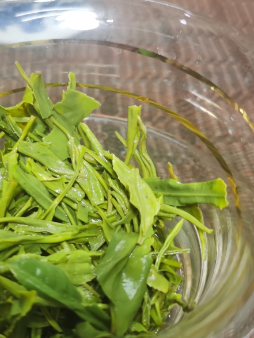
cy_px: 153
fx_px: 479
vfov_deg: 38.9
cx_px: 56
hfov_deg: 29.1
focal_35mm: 49
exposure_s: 1/60
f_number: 1.8
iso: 400
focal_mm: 5.58
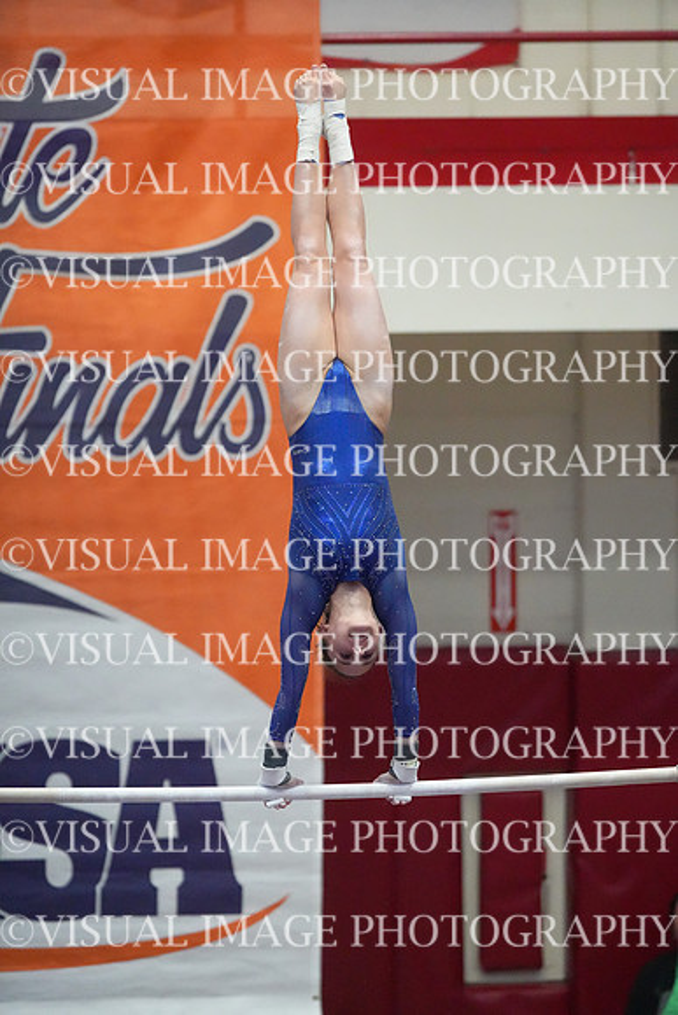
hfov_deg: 4.6
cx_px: 339
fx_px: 8469
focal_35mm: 300
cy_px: 508
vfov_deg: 6.9
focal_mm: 300
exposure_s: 1/1600
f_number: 3.5
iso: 20000
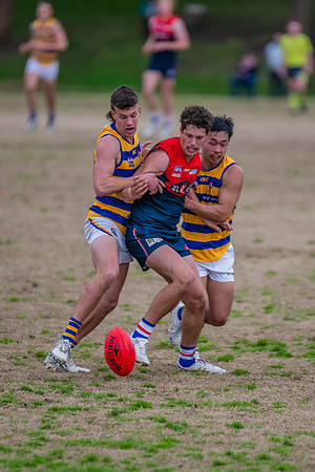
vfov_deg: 4.4
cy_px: 244
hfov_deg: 3.0
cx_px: 161
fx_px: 6114
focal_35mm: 466
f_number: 2.8
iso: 1100
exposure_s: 1/2000
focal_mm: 300
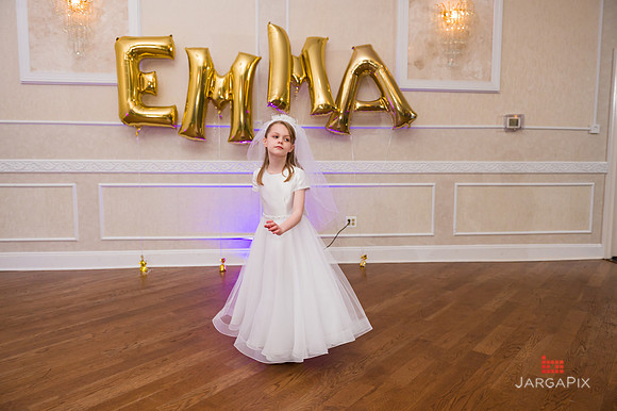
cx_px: 308
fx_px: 411
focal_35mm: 24
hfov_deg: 73.8
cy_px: 206
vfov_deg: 53.1
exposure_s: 1/200
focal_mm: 24
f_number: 5
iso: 1250
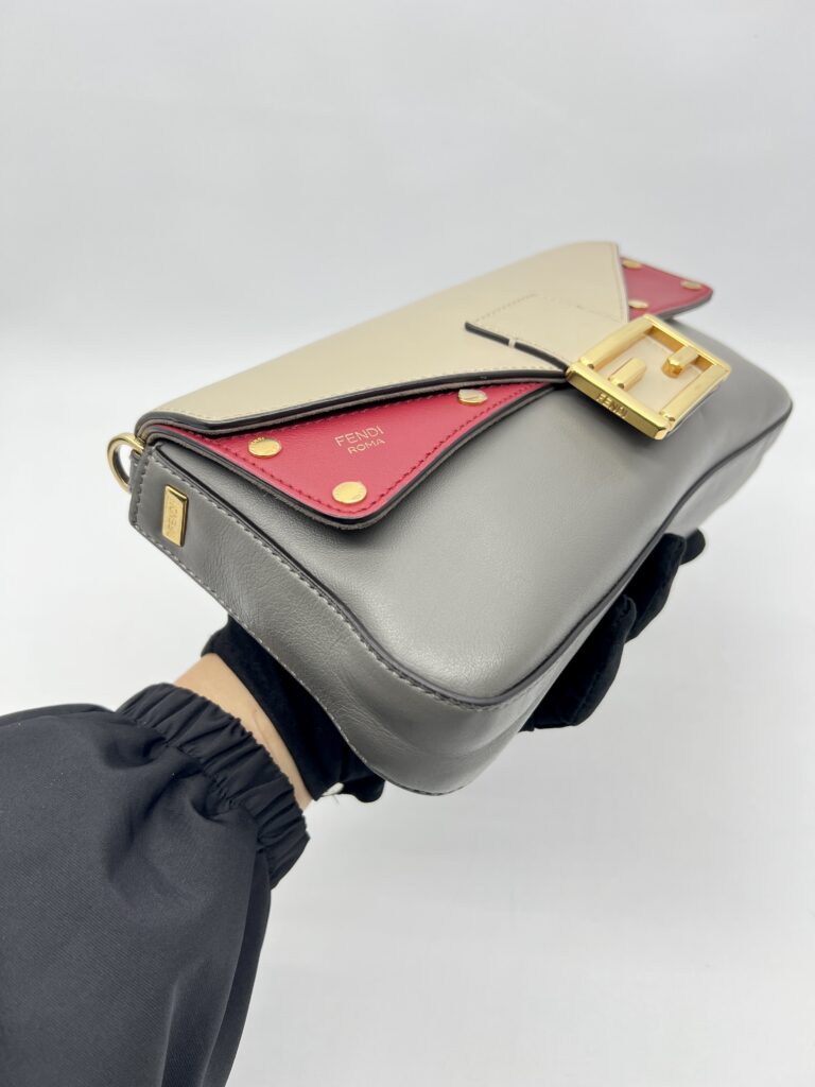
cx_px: 408
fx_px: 816
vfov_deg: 67.3
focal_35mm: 26
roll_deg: +4.5
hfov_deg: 53.1
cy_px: 544
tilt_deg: -40.7
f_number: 1.5
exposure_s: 1/100
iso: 40
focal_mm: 5.7
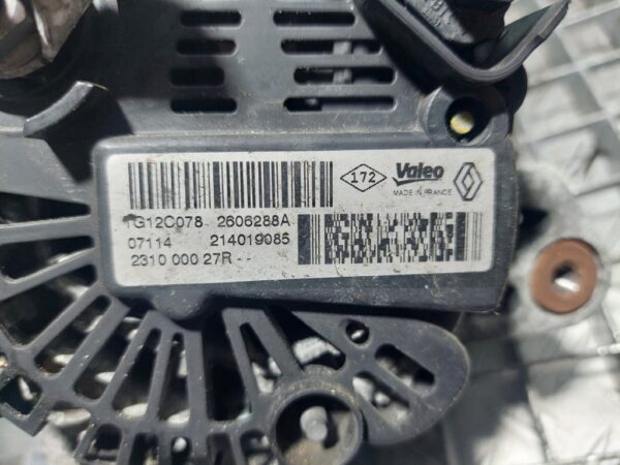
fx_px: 448
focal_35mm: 25
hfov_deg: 69.4
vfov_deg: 54.9
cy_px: 232
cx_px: 310
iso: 64
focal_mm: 5.23
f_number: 1.8
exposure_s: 1/50
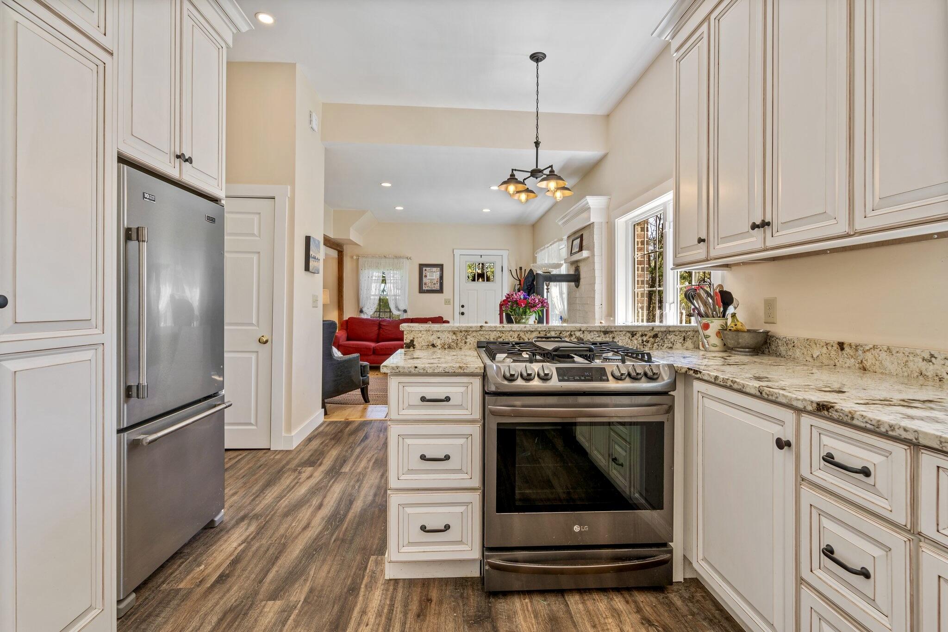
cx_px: 474
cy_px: 316
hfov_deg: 96.7
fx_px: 421
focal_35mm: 16
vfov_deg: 73.7
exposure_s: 1/3
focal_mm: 16
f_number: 9
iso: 80
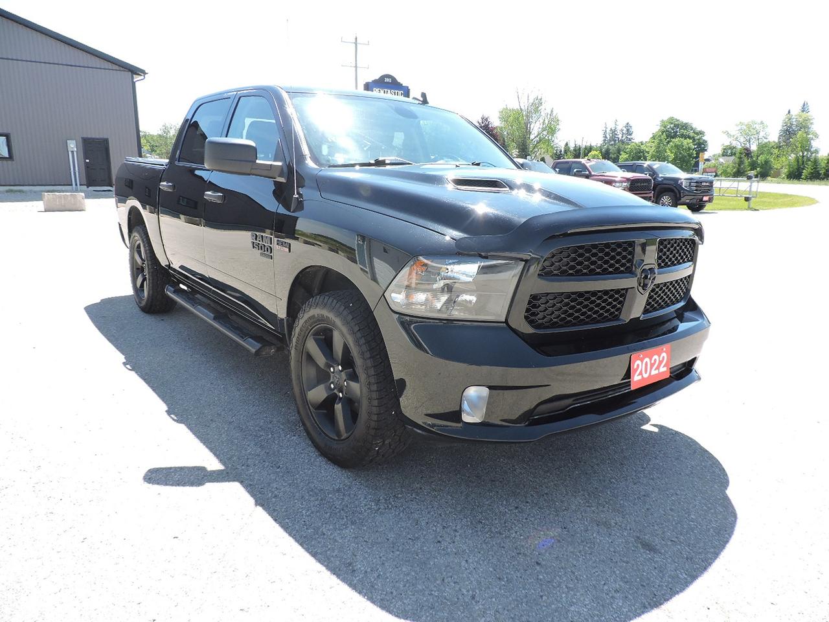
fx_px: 575
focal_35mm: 24
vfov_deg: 56.8
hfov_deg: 71.6
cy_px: 311
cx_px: 414
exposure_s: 1/400
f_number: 3
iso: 100
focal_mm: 4.3
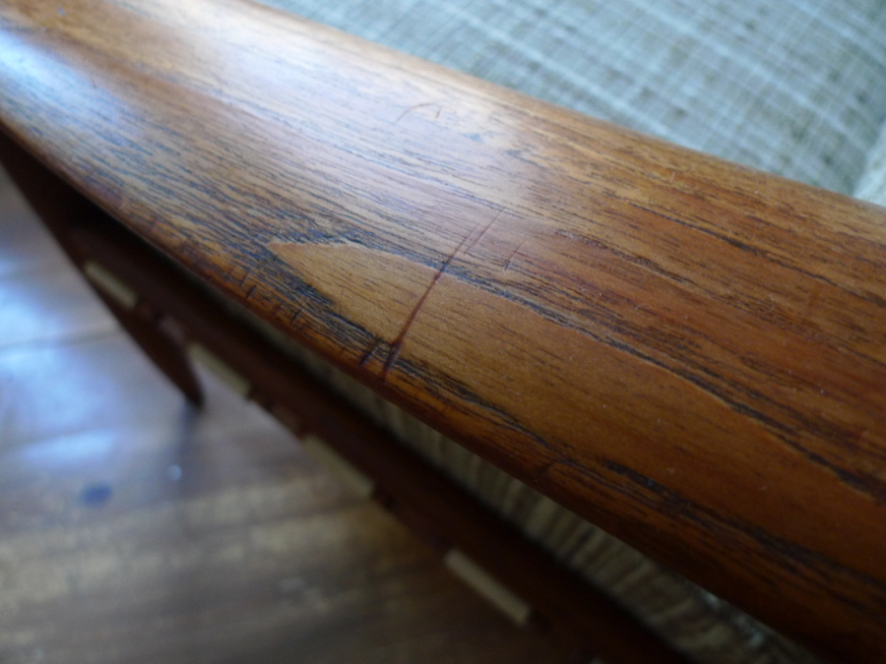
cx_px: 443
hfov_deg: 71.6
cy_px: 332
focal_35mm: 24
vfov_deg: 56.8
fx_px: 614
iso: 250
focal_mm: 5.1
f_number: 2
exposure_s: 1/30
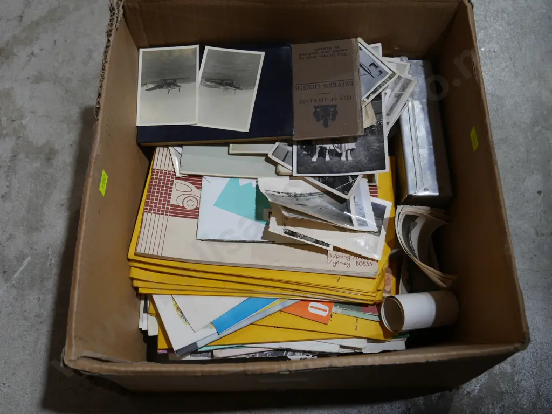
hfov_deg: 46.8
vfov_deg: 36.0
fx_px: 638
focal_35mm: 40
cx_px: 276
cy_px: 207
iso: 200
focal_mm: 20
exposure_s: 1/60
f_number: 4.4
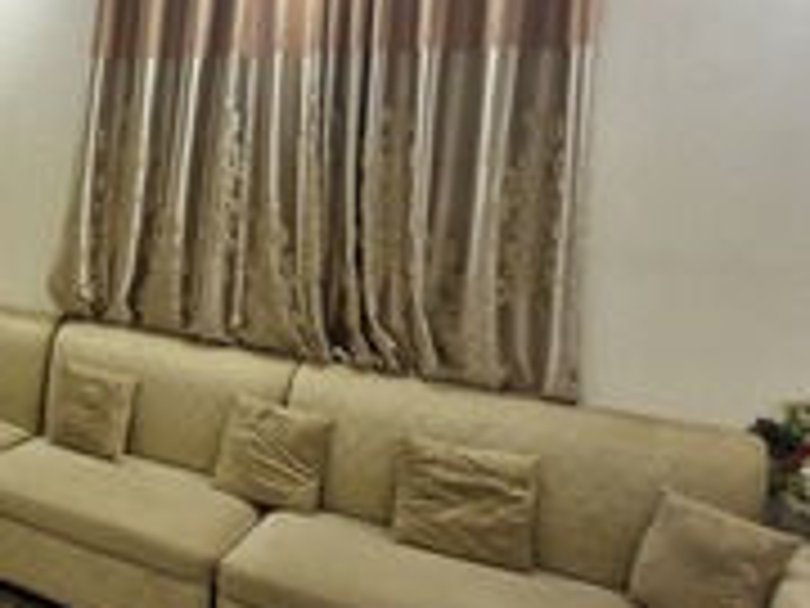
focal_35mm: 33
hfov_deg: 44.3
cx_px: -52
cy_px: 290
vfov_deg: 42.9
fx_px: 772
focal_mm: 1.74
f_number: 2.2
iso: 250
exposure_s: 1/80
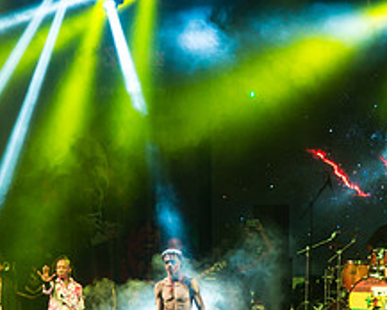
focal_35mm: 438
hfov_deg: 4.4
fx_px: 5021
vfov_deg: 3.5
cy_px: 235
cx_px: 255
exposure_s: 1/160
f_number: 5.6
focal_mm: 175
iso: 2500
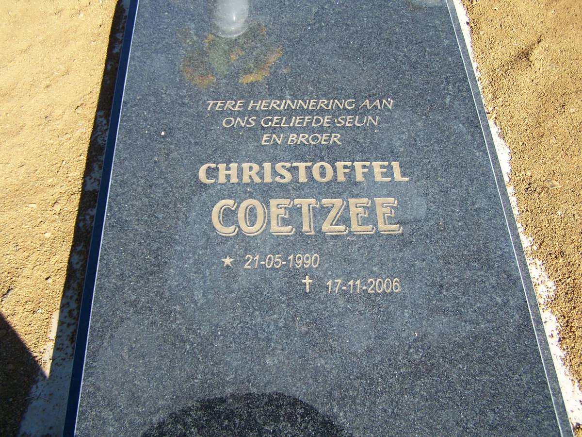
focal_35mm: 38
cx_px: 291
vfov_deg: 37.7
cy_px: 218
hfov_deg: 49.0
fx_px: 639
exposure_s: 1/500
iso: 80
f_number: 2.8
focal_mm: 6.3
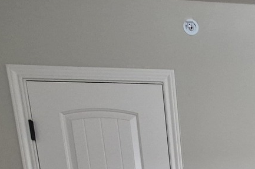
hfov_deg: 34.2
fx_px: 318
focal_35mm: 45
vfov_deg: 24.4
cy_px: 242
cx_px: 313
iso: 250
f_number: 2.2
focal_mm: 1.74
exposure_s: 1/59
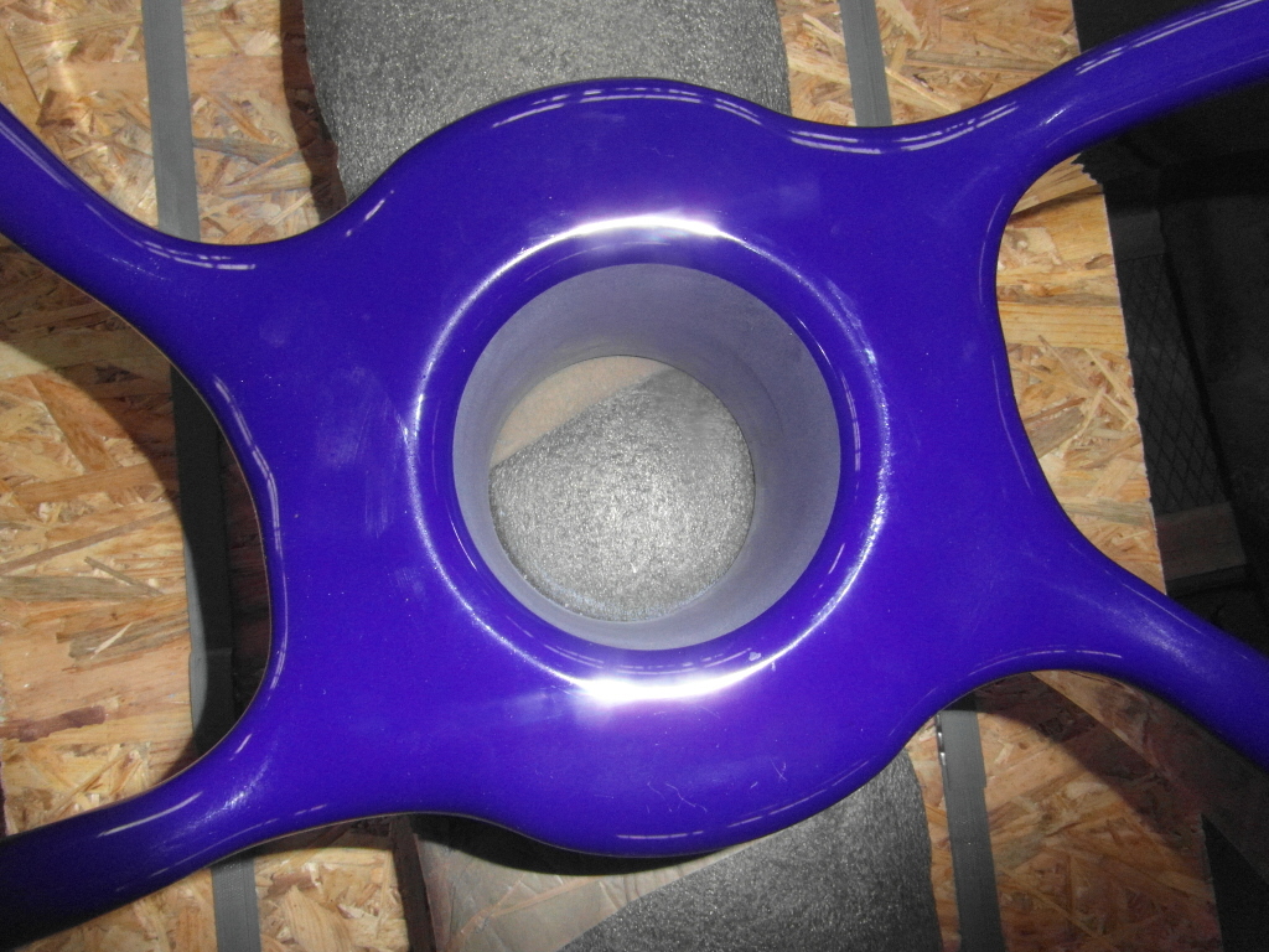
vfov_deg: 56.8
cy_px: 476
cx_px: 634
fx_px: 880
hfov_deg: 71.6
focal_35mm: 24
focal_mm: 4
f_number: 7.3
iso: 400
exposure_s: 1/30
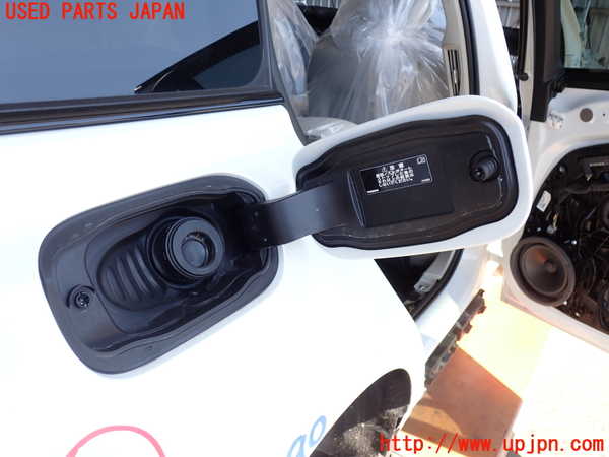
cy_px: 228
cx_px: 304
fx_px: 528
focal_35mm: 30
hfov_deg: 60.0
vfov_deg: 46.8
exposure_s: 1/125
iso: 100
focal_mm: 5.4
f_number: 3.2
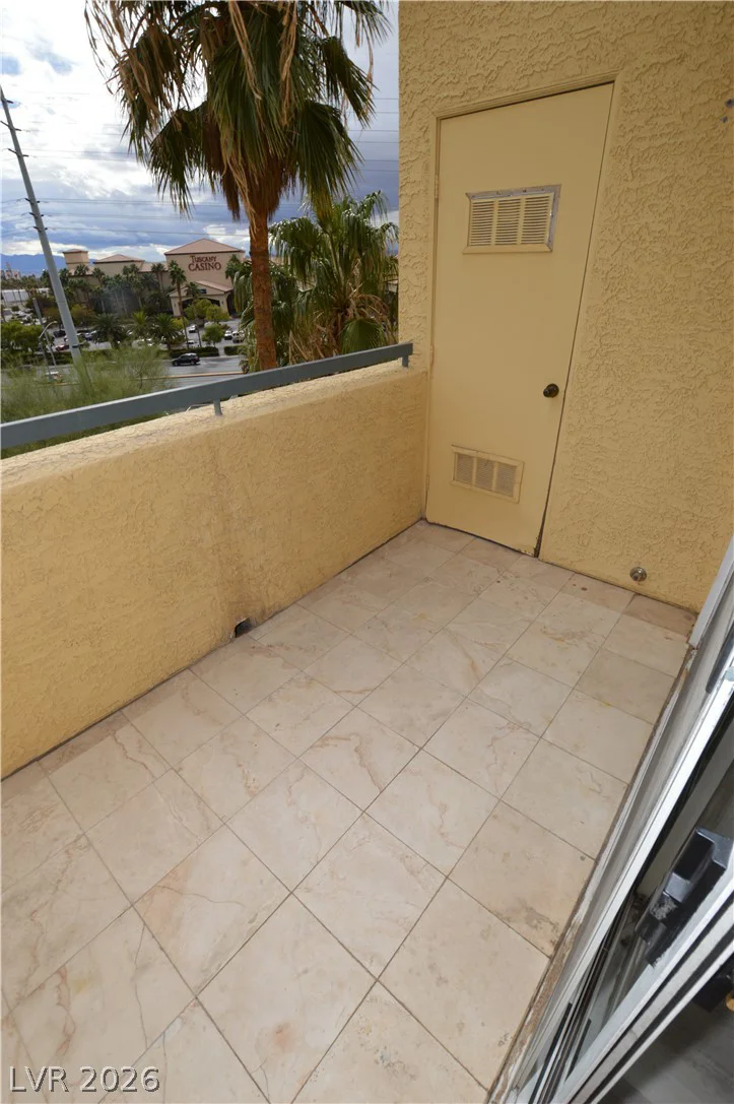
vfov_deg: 100.4
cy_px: 552
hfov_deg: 77.2
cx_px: 367
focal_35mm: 15
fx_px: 459
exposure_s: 1/200
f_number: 10
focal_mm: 10
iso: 100
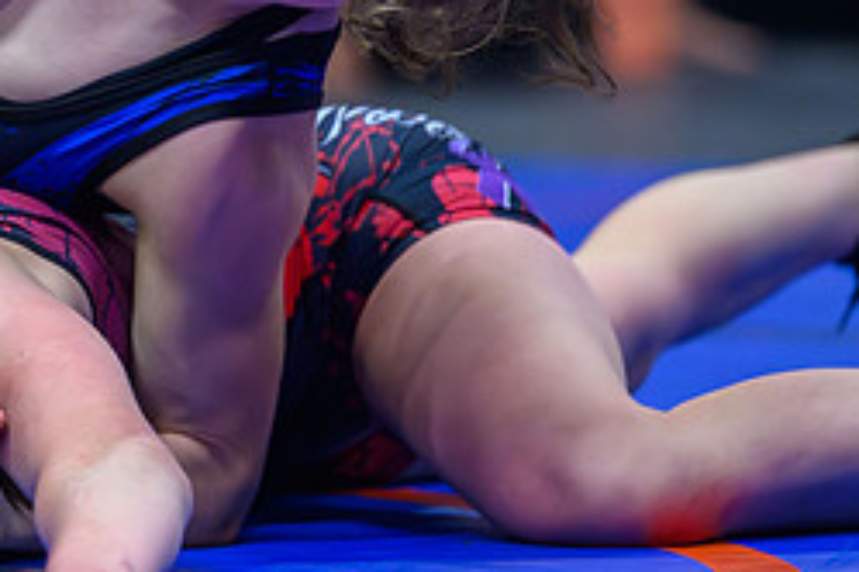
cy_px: 158
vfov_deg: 2.7
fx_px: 12073
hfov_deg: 4.1
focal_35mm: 506
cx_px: 88
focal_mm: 200
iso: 9000
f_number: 2.8
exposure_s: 1/640
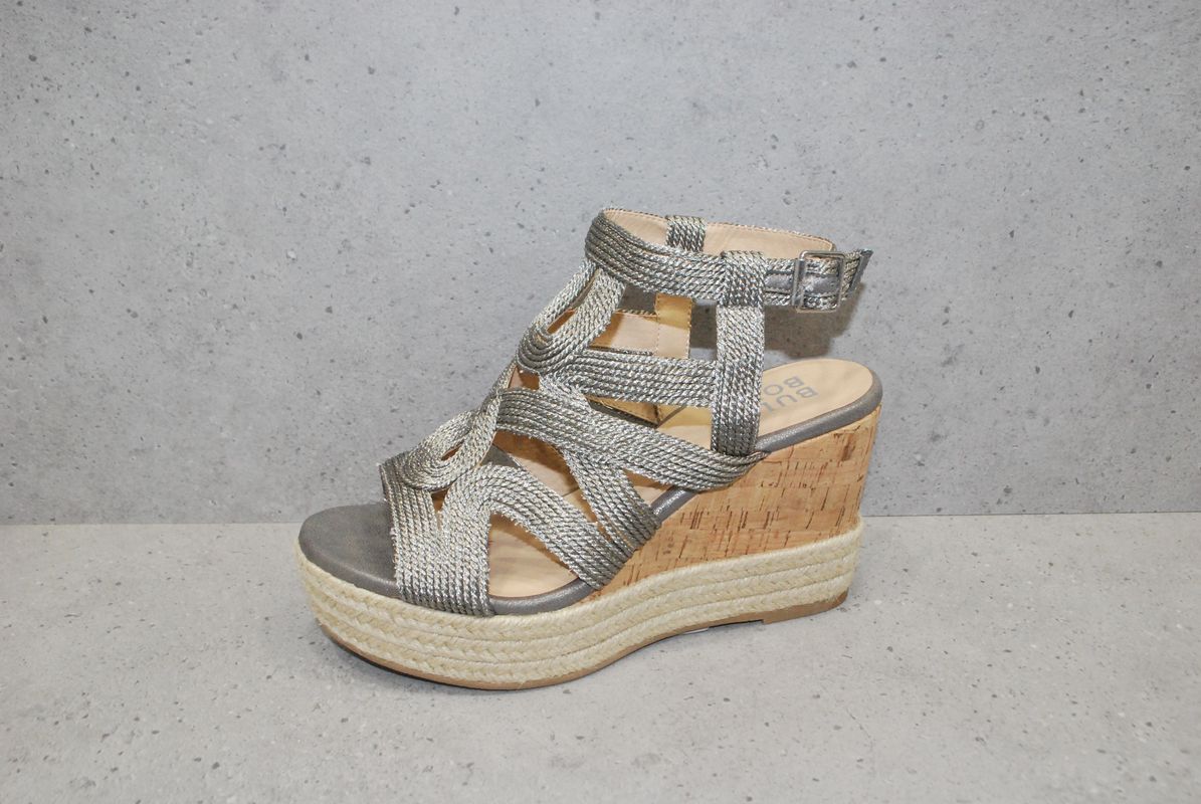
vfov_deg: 40.1
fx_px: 1102
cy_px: 402
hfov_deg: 57.2
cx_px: 600
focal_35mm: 33
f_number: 9
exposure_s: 1/200
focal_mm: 22
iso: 1600
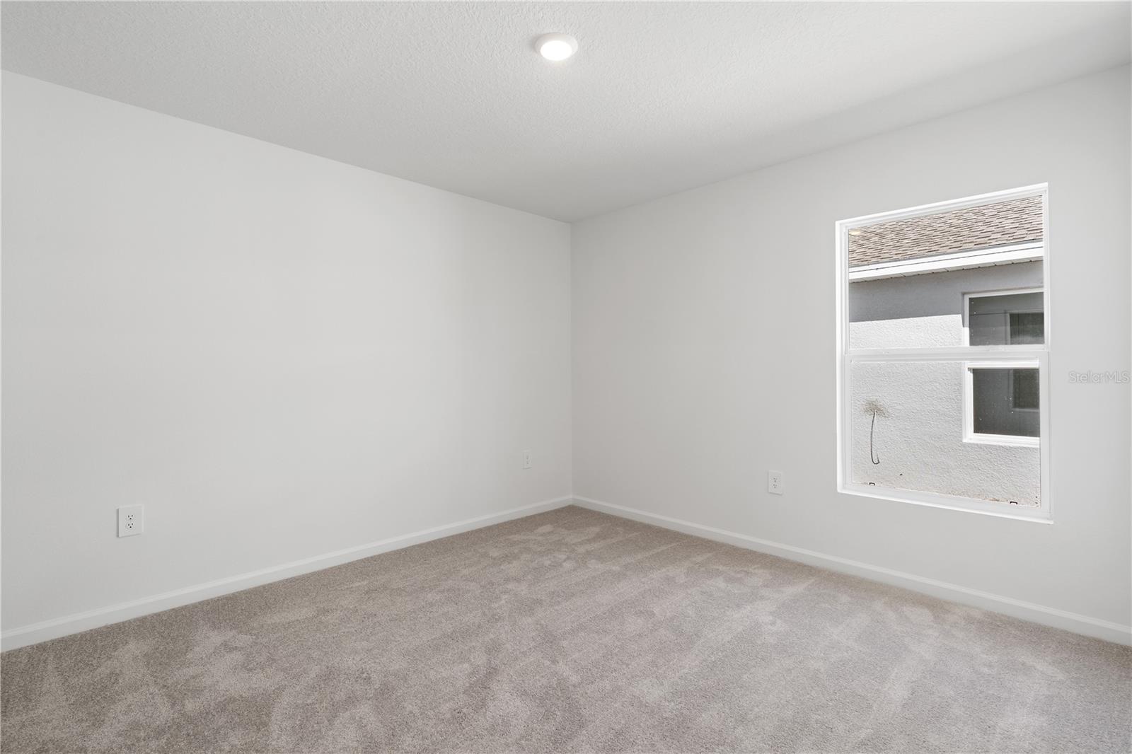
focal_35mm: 16
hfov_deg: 96.7
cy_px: 377
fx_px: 503
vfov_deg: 73.7
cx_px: 566
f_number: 9
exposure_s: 1
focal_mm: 16
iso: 100
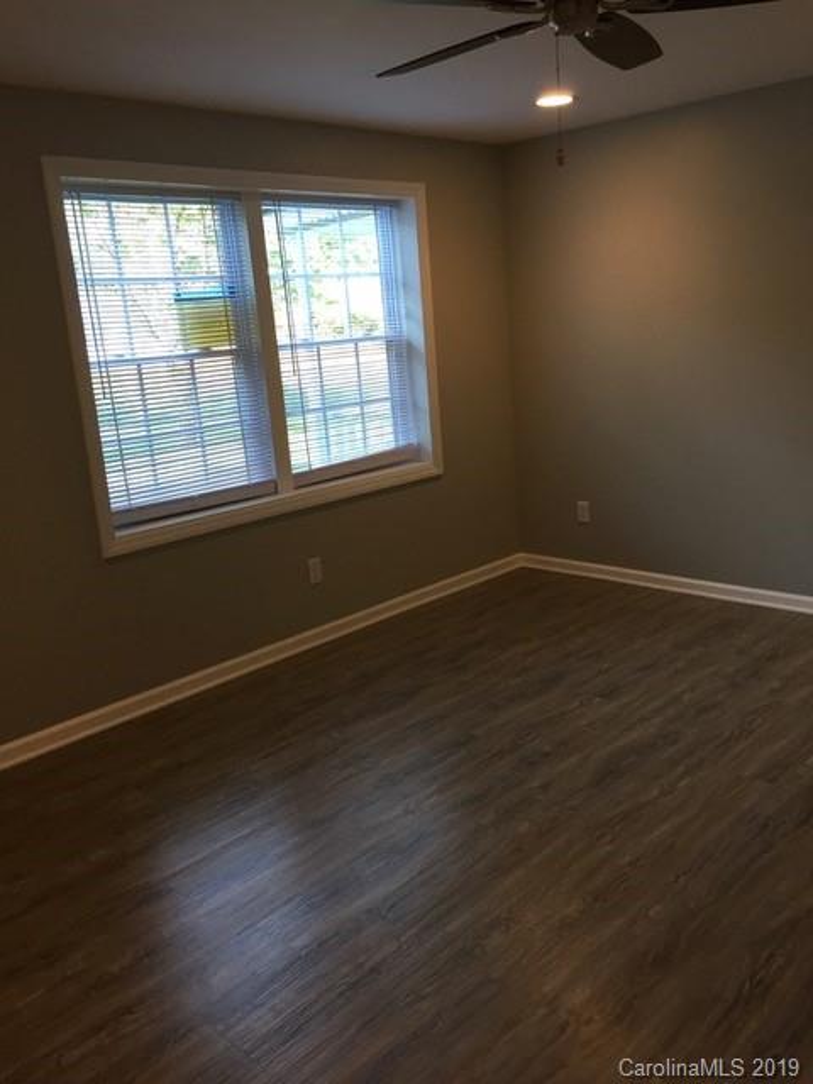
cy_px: 542
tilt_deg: -13.9
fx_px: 908
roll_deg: +4.1
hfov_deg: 48.2
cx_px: 406
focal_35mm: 29
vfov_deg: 61.7
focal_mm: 4.15
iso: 40
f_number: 2.2
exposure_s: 1/30
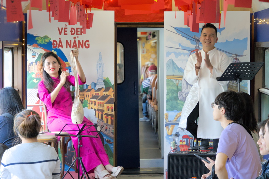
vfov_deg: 12.7
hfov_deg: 18.9
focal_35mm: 108
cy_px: 90
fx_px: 807
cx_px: 134
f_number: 5
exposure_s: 1/160
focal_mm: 72
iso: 3200
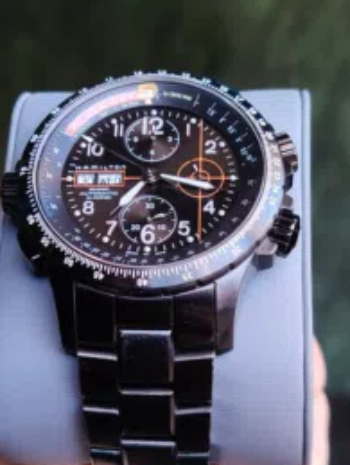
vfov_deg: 26.3
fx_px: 995
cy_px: 219
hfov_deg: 19.9
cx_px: 151
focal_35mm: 74
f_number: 1.75
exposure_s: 1/33.3
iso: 252
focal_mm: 5.25
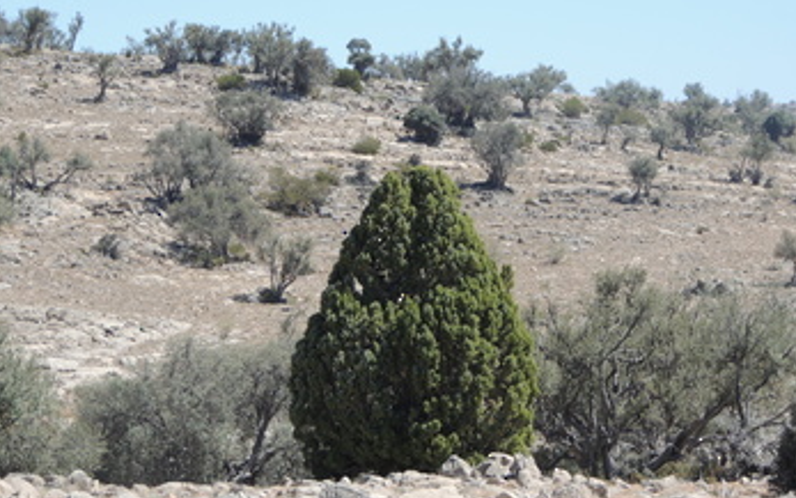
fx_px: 3602
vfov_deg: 7.9
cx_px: 399
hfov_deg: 12.6
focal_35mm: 166
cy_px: 242
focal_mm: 27.6
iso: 100
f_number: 4.4
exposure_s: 1/400
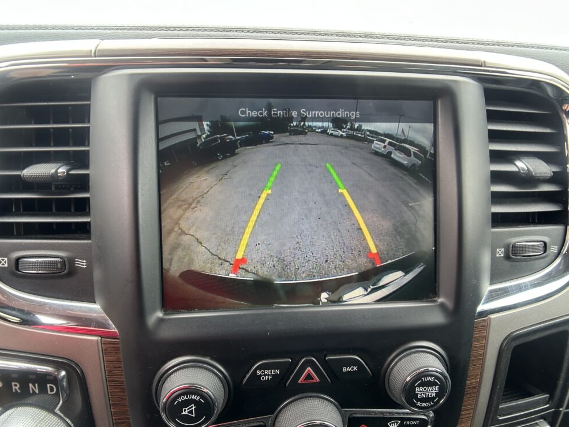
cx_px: 275
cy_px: 219
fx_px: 444
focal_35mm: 27
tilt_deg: -18.9
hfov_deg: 65.3
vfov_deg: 51.4
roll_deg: +0.1
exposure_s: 1/121
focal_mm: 5.7
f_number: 1.5
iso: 40
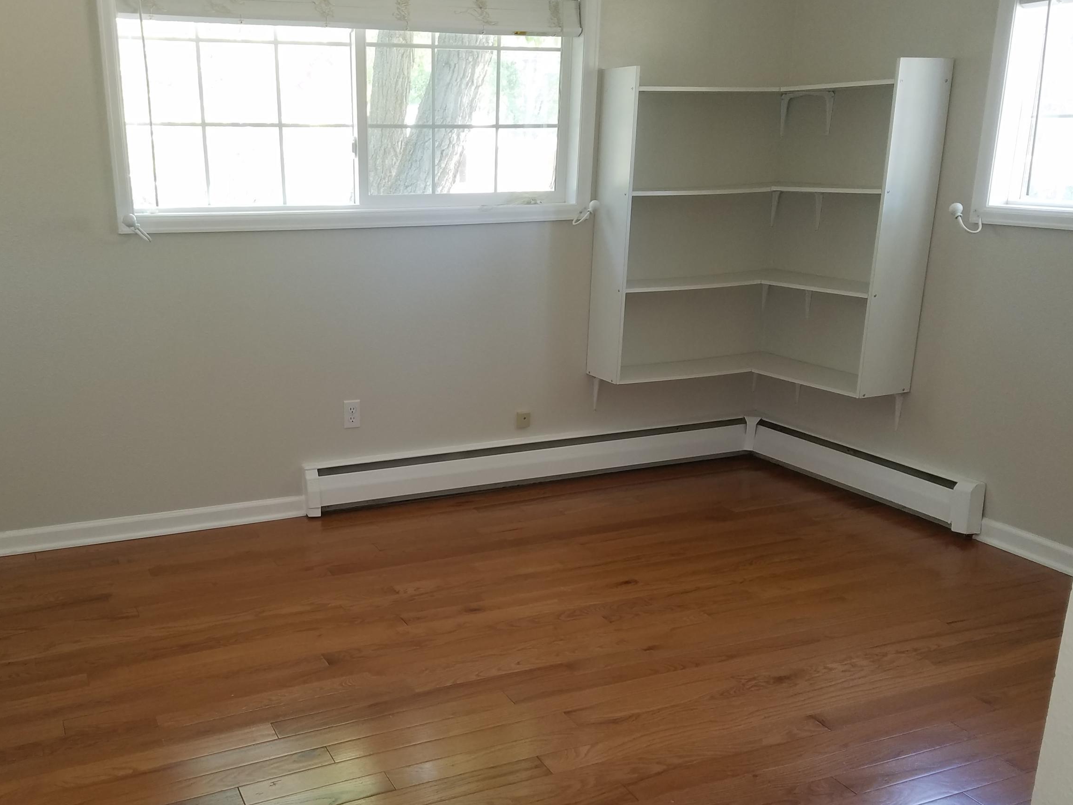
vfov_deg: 41.6
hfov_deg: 53.7
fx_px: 1054
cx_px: 453
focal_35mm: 34
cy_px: 479
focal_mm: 4.2
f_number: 1.7
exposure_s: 1/40
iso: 100
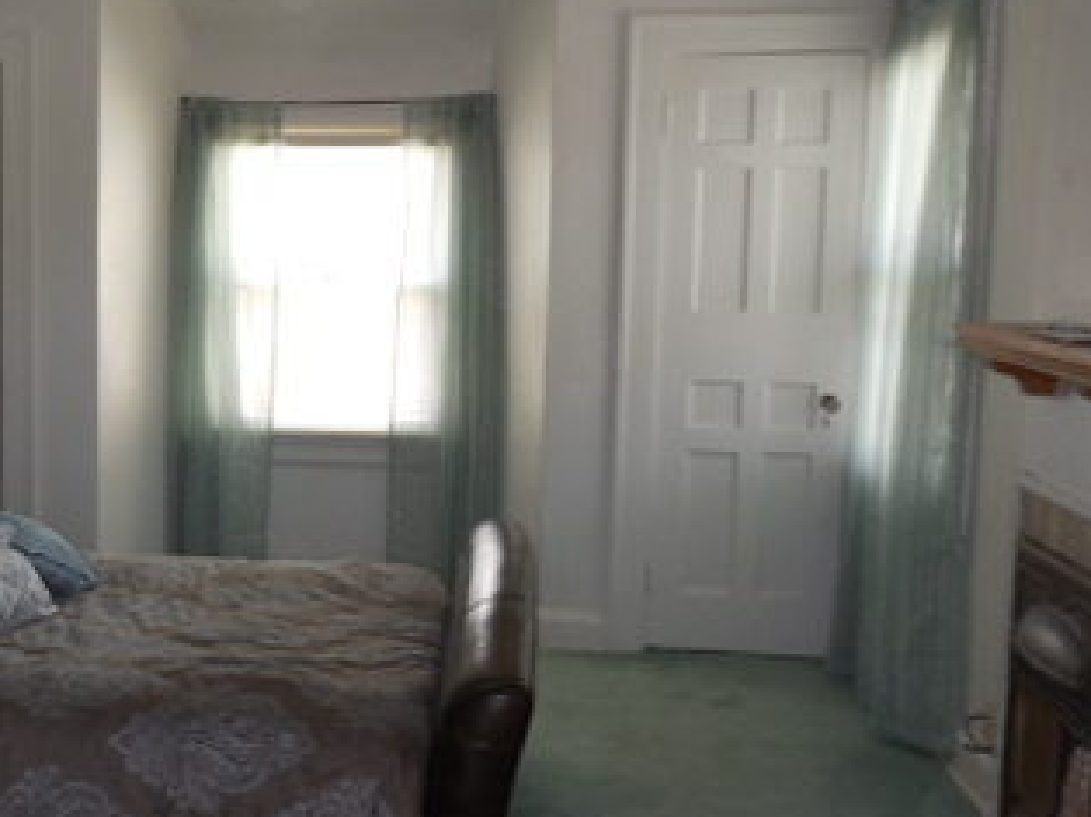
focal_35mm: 53
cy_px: 424
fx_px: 1669
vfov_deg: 27.5
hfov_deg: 34.2
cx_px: 108
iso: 200
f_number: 3.5
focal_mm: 4.6
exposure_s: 1/25
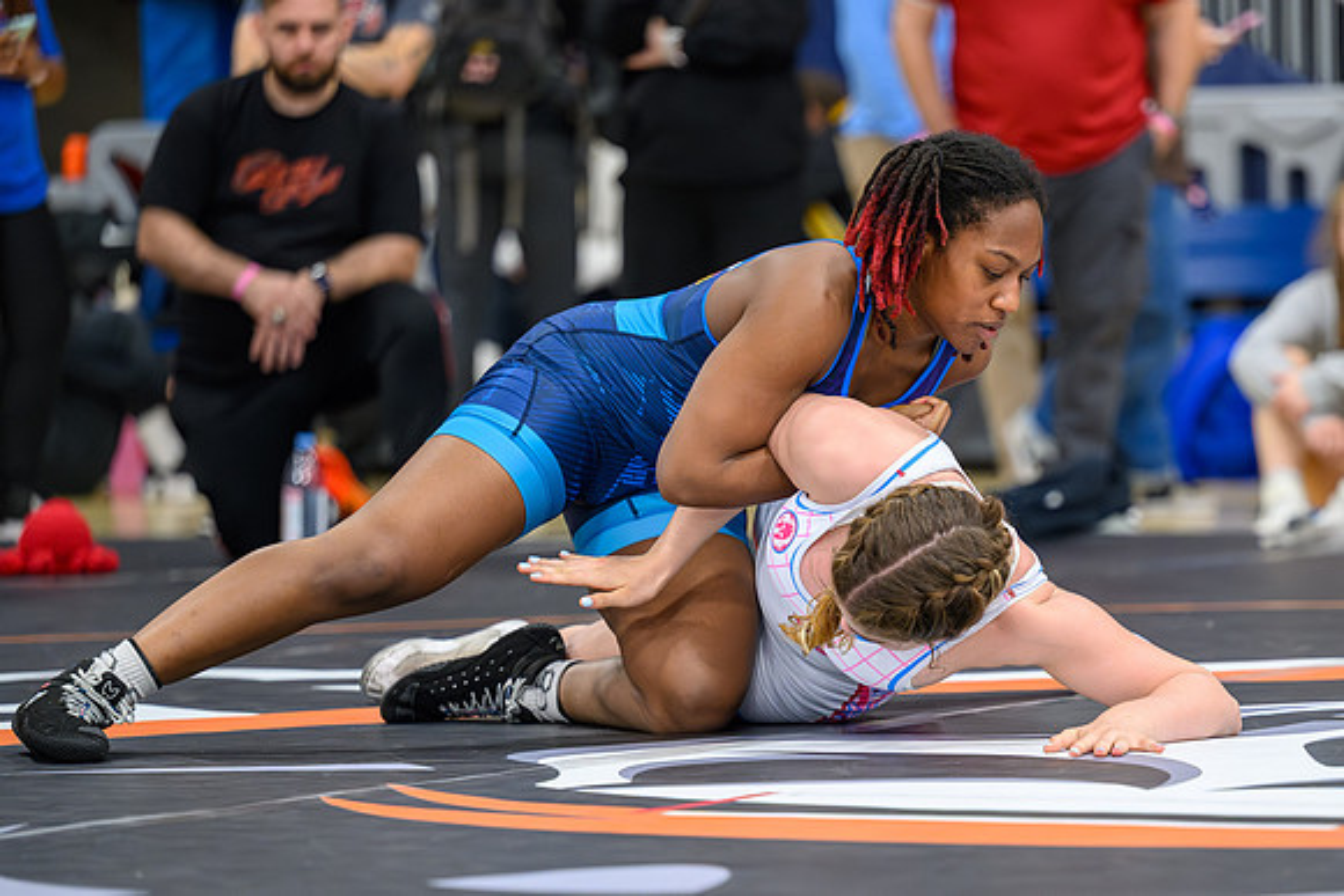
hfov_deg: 10.7
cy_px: 588
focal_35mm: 193
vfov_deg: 7.1
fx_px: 7200
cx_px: 884
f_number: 2.8
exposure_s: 1/800
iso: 3200
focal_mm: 145
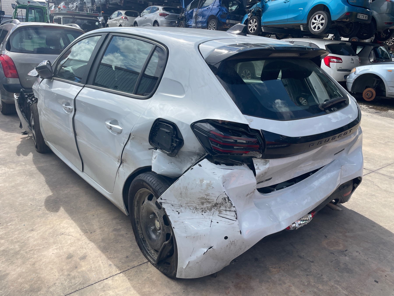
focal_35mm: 26
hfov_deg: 67.3
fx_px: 296
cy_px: 148
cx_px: 197
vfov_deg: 53.1
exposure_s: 1/2398
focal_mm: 4.2
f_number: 1.6
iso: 32
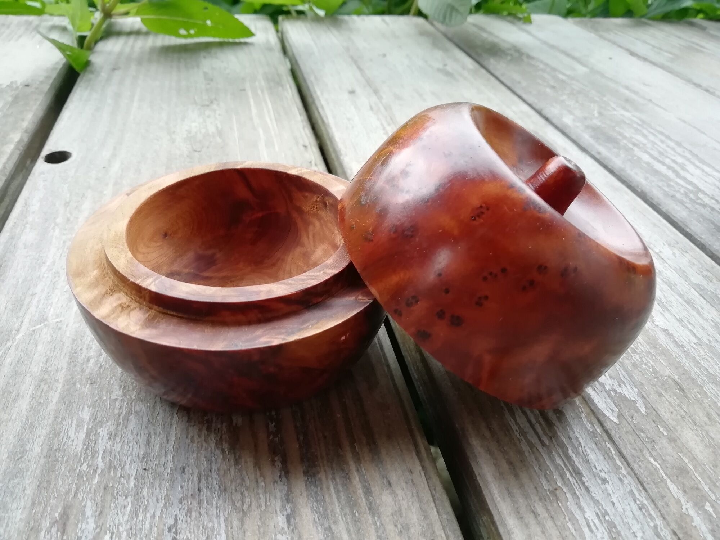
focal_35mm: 26
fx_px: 541
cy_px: 270
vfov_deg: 53.1
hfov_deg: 67.3
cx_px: 360
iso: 100
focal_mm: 3.21
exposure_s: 1/33.3
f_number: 2.2
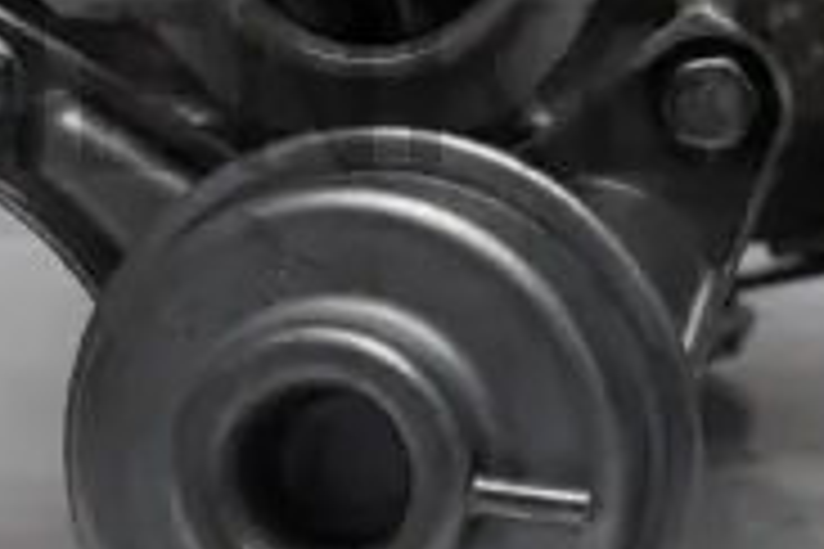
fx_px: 6194
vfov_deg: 5.1
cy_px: 88
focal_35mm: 271
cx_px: 799
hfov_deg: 7.6
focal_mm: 55
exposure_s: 1/160
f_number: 5.6
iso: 1000
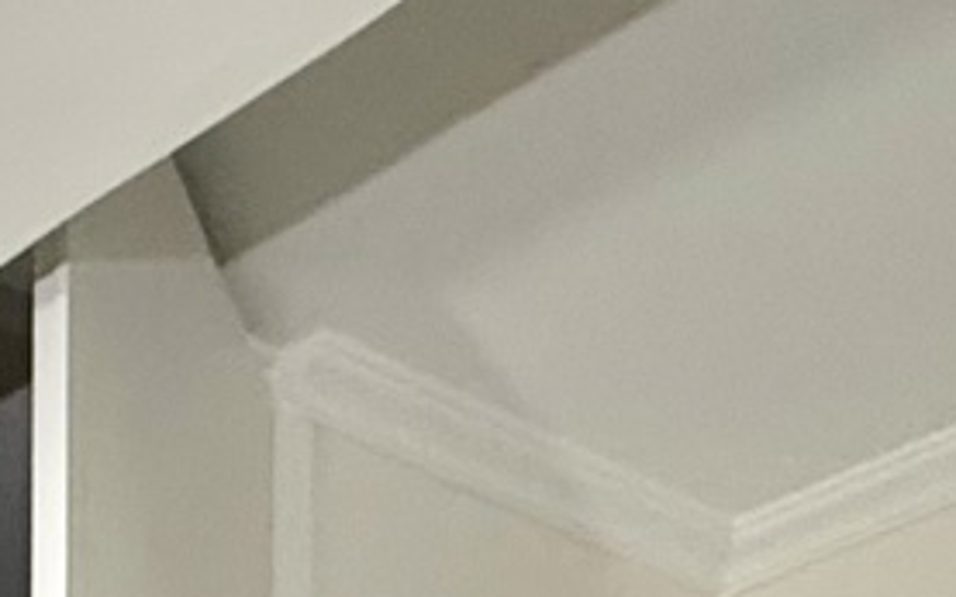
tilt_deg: -0.5
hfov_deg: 19.6
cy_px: 1808
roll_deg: +1.0
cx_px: -17
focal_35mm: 103
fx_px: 2683
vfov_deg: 9.7
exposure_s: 1/50
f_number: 2.2
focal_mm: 2.22
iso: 250
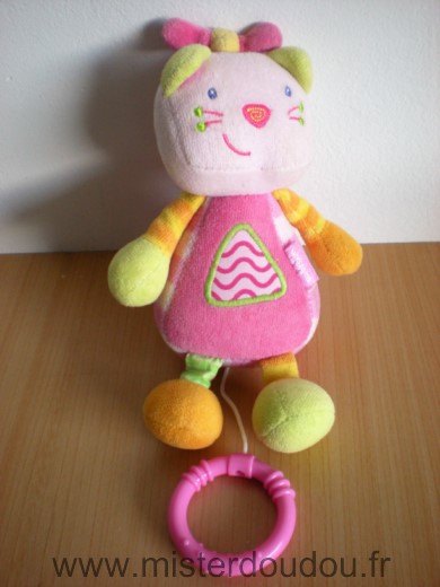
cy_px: 294
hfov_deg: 37.7
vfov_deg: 49.0
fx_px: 644
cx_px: 220
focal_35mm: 38
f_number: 3.1
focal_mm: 6.3
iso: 200
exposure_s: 1/36.5
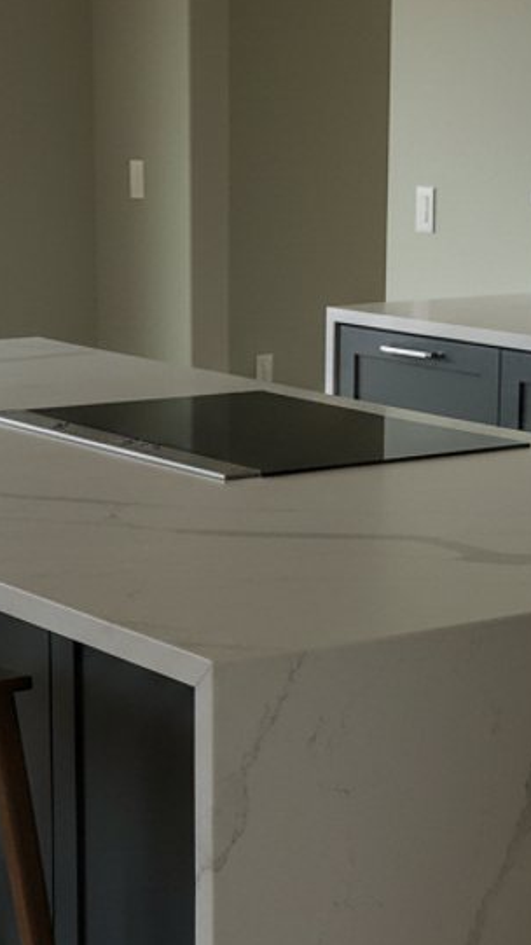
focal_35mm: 58
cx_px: 260
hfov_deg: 20.7
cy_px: 662
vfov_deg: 35.5
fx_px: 1453
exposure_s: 1/1532
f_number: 1.68
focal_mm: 6.8
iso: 545
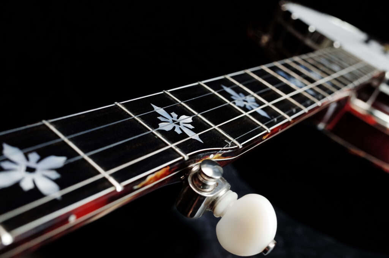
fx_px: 378
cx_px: 194
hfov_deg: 54.5
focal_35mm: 35
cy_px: 129
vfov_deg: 37.7
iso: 400
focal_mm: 18.3
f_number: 5
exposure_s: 1/60
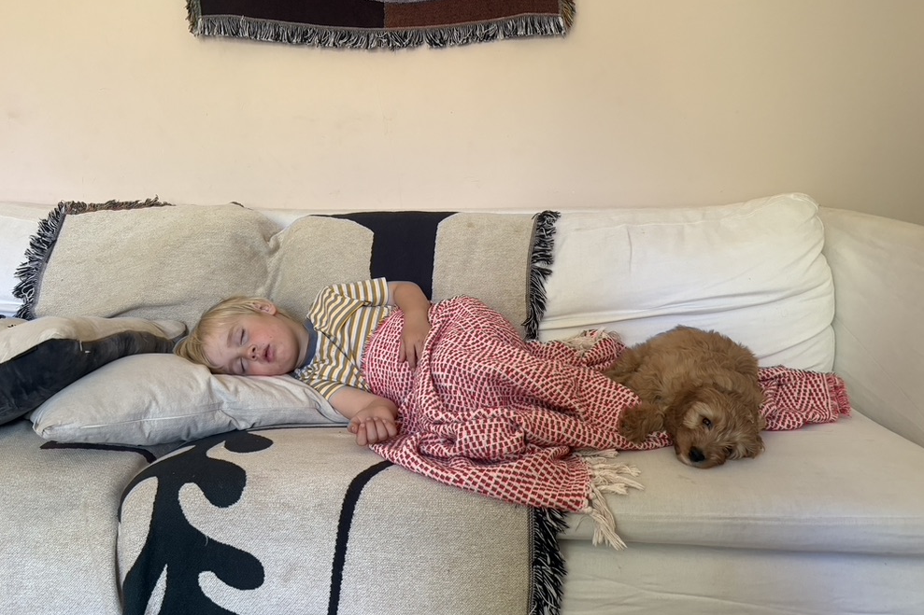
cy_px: 312
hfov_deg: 65.5
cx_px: 463
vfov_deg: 46.4
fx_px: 718
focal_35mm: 28
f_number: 1.6
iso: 160
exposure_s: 1/60
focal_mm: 5.96
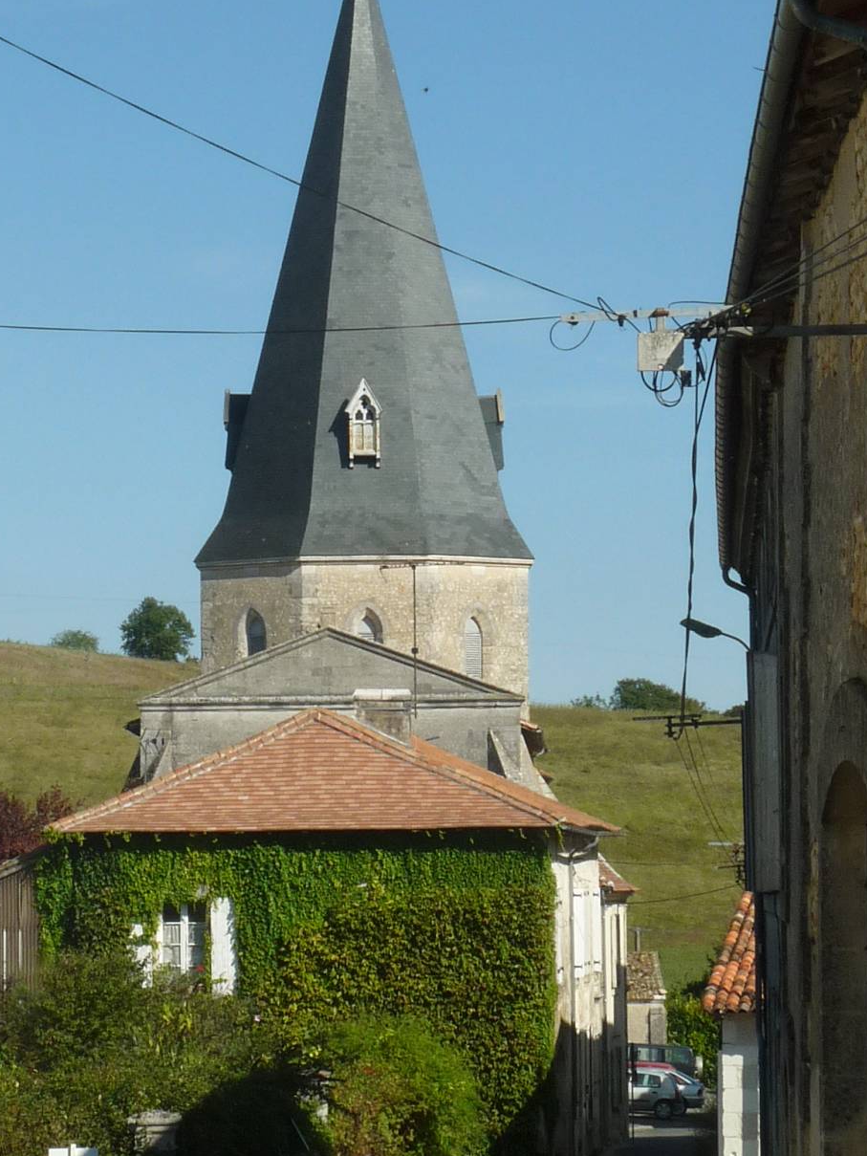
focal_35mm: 131
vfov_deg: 15.0
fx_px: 4374
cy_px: 532
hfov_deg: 11.3
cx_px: 306
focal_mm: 10.1
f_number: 6.3
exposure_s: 1/500
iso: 100
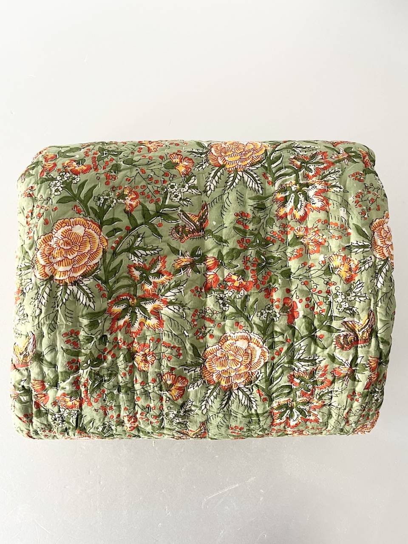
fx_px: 408
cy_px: 272
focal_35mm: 26
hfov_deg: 53.1
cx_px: 204
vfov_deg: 67.3
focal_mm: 5.1
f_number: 1.6
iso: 200
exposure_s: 1/60
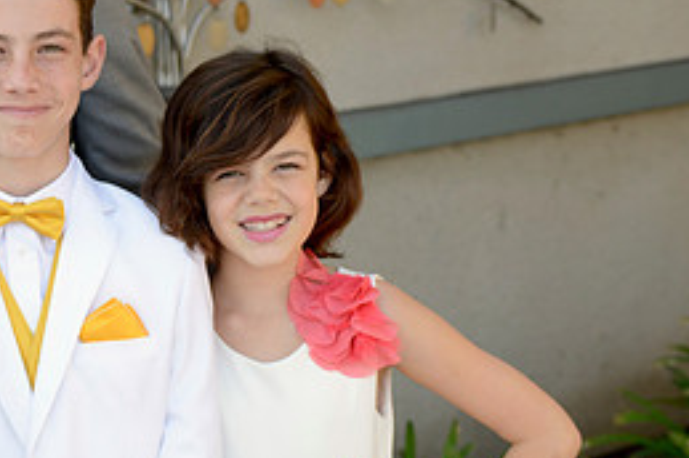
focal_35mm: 112
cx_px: -67
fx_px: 2141
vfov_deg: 12.2
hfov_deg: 17.7
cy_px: 117
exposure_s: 1/160
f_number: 5
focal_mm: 50
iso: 200
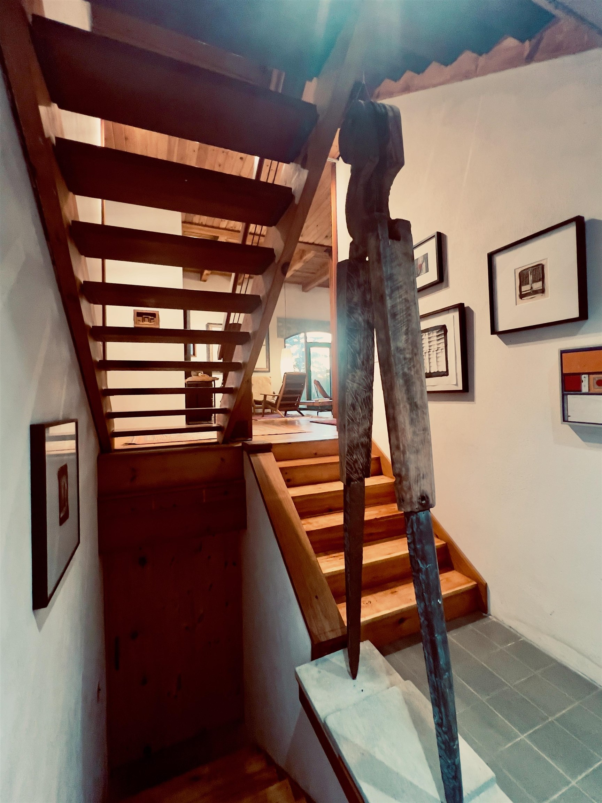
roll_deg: -1.7
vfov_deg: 106.2
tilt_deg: -1.5
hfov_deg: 89.9
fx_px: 301
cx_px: 301
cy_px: 402
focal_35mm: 13
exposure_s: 1/60
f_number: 1.8
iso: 400
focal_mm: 1.57
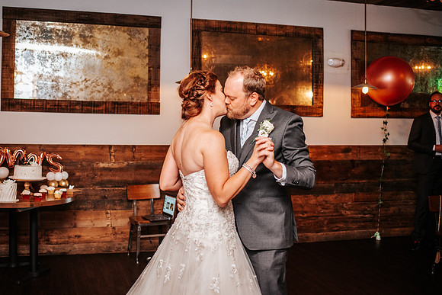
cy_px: 119
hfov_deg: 46.3
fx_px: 514
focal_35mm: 42
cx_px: 178
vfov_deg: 32.0
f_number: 2.2
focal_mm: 35
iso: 2000
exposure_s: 1/200
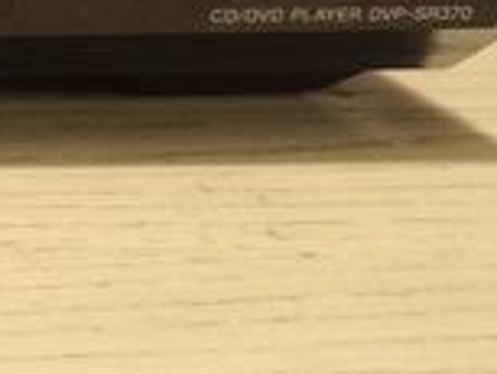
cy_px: -15
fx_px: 1408
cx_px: -471
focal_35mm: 98
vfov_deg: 14.8
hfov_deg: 16.0
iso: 1250
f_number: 1.7
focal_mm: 4.71
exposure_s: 1/25
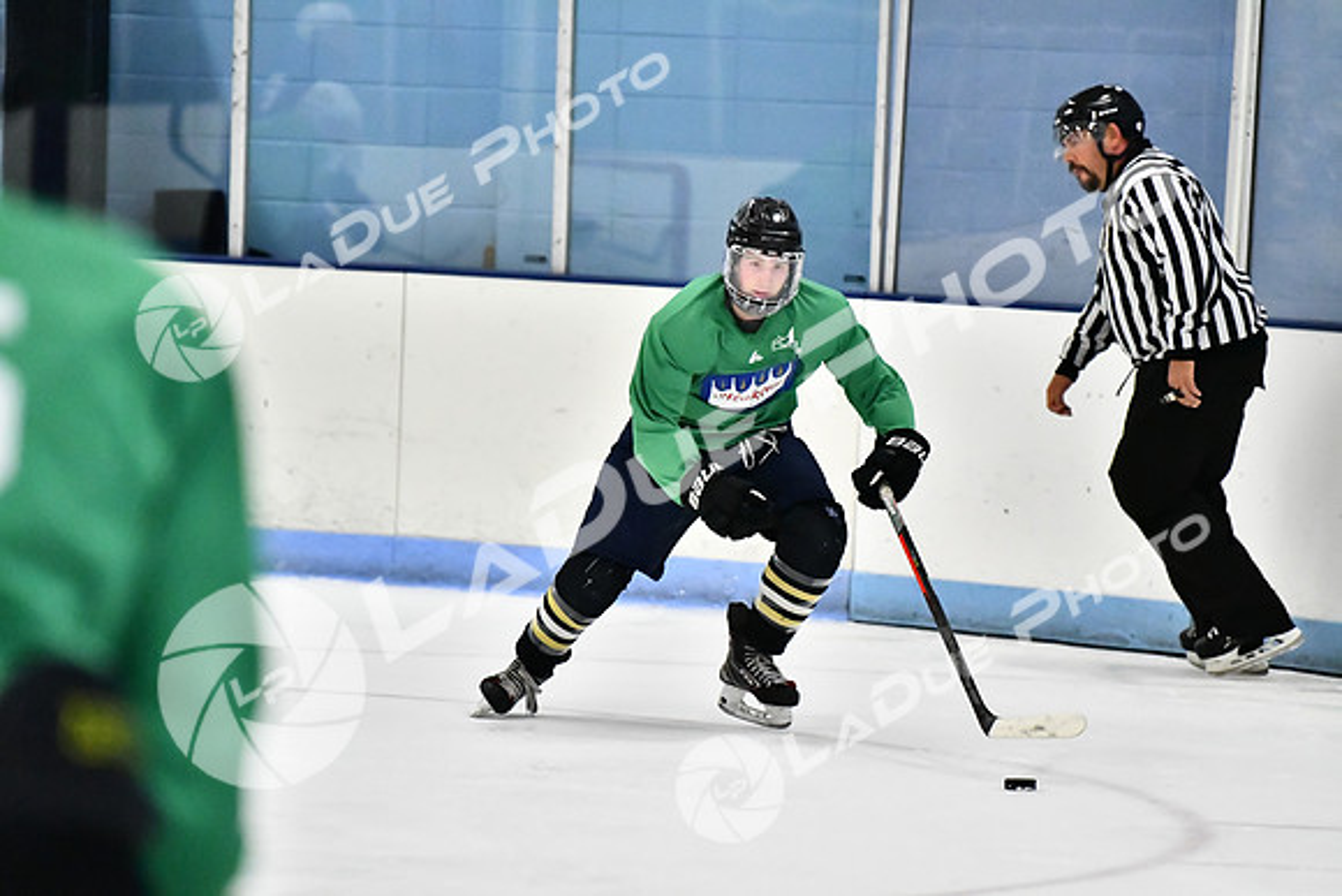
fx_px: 10347
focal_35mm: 278
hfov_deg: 7.4
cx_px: 671
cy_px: 448
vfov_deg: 5.0
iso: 8000
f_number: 2.8
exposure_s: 1/1600
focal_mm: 185
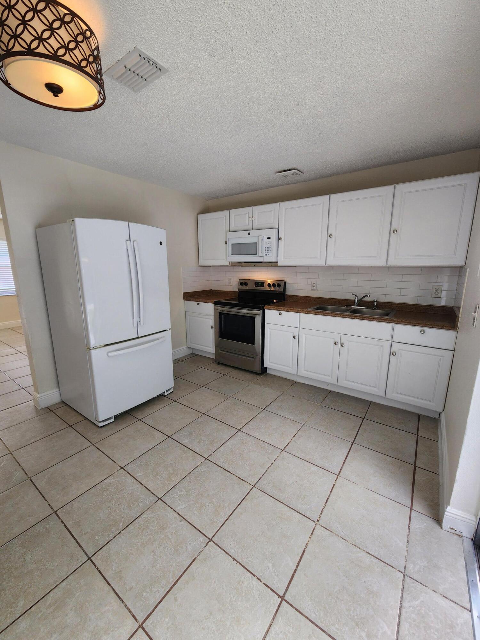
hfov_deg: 89.9
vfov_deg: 106.2
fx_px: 240
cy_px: 320
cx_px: 240
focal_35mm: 13
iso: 100
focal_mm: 2.2
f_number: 2.2
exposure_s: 1/60
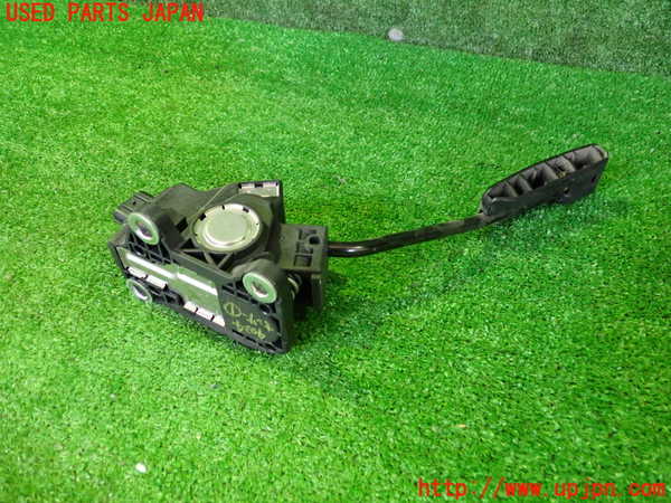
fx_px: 582
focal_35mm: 30
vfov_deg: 46.8
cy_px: 252
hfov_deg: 60.0
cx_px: 336
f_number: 2.3
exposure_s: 1/30
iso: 800
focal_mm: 5.4
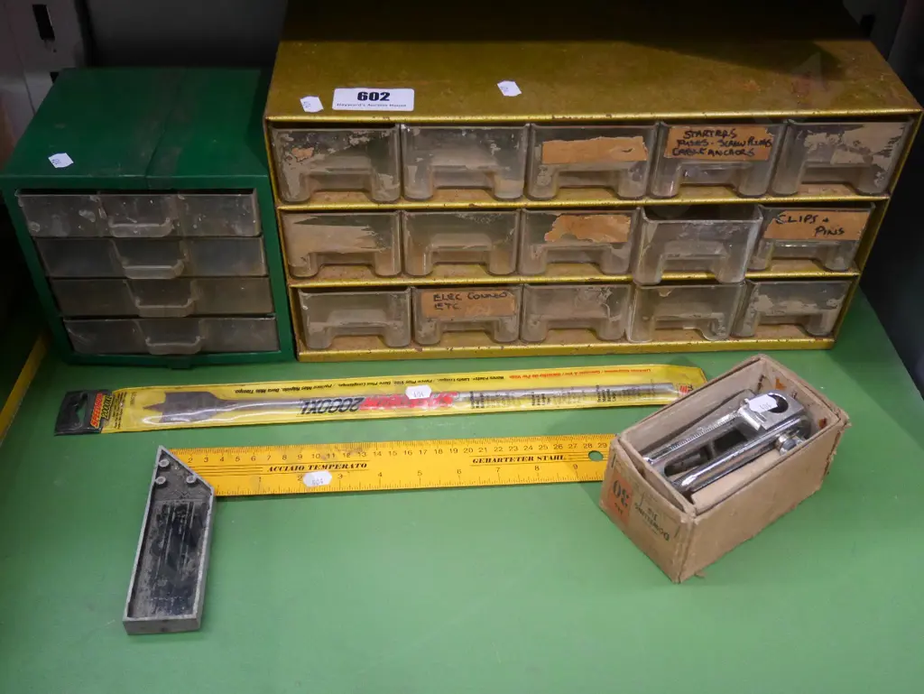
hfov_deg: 51.3
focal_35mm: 36
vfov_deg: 39.7
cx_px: 462
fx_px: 961
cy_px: 347
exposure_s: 1/50
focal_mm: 18
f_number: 4.2
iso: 3200
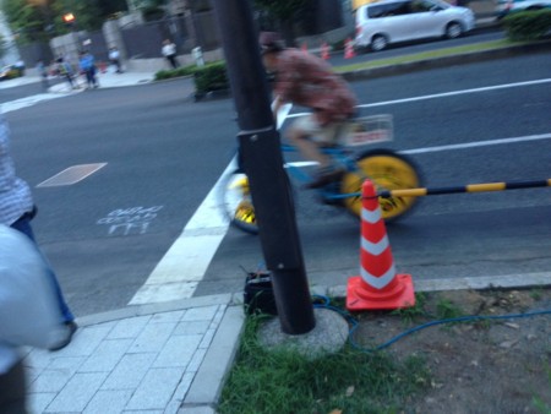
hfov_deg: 55.3
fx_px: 526
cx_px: 276
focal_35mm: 33
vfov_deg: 43.0
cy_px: 207
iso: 100
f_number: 2.4
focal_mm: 4.13
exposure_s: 1/20
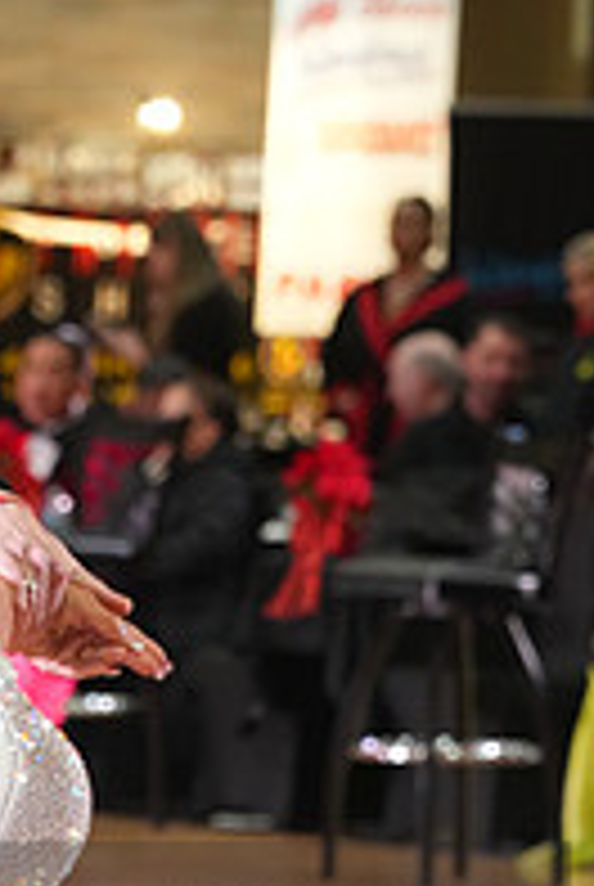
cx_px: -47
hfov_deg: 3.0
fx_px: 11320
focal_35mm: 459
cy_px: 994
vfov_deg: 4.5
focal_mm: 156
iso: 3200
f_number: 5
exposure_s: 1/200
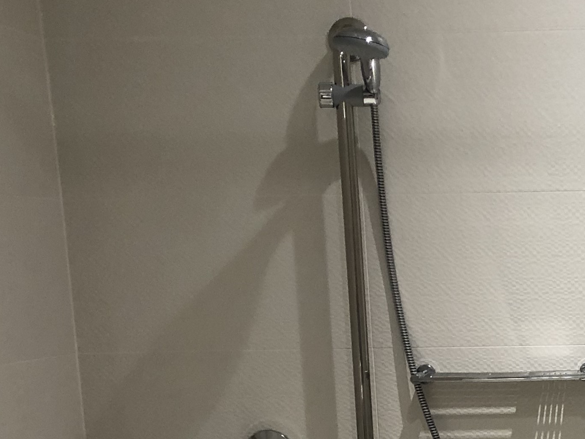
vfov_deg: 17.2
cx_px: 682
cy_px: 531
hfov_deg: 22.2
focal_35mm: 82
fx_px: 1386
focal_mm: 4
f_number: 1.8
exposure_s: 1/33
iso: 40
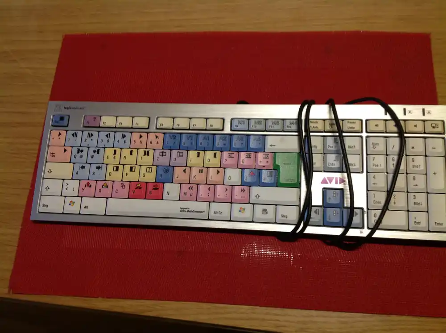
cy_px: 166
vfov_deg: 40.6
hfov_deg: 52.7
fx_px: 450
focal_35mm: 35
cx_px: 223
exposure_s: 1/15
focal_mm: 4.28
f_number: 2.4
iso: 64
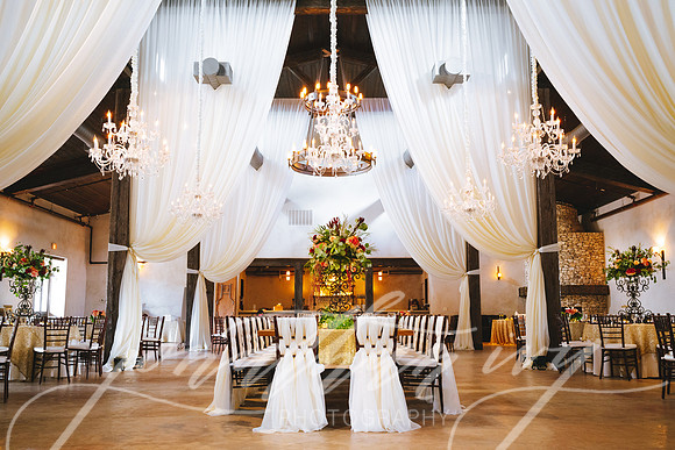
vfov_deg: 37.9
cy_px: 225
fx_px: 656
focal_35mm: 35
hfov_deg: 54.4
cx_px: 338
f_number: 8
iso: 3200
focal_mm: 35
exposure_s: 1/15
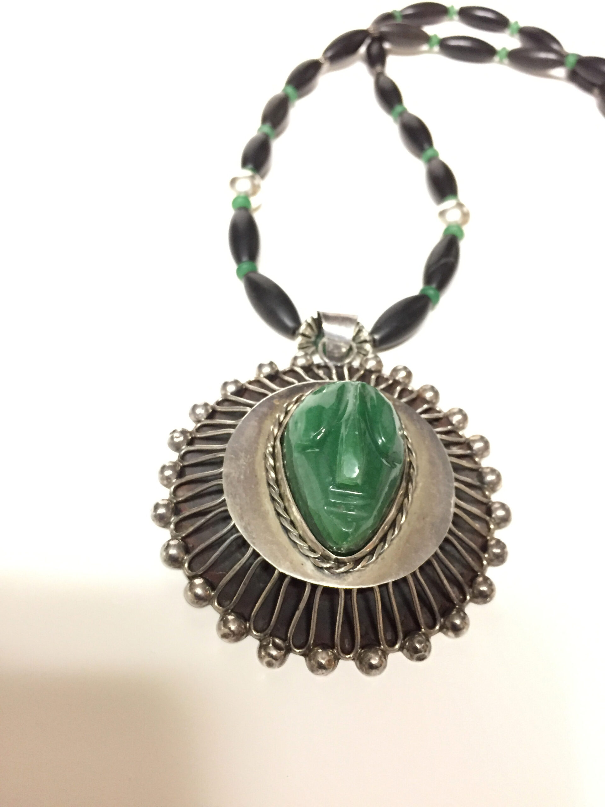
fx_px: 676
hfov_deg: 48.2
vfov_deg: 61.7
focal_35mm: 29
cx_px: 302
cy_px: 404
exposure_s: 1/20
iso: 250
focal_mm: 4.15
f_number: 2.2
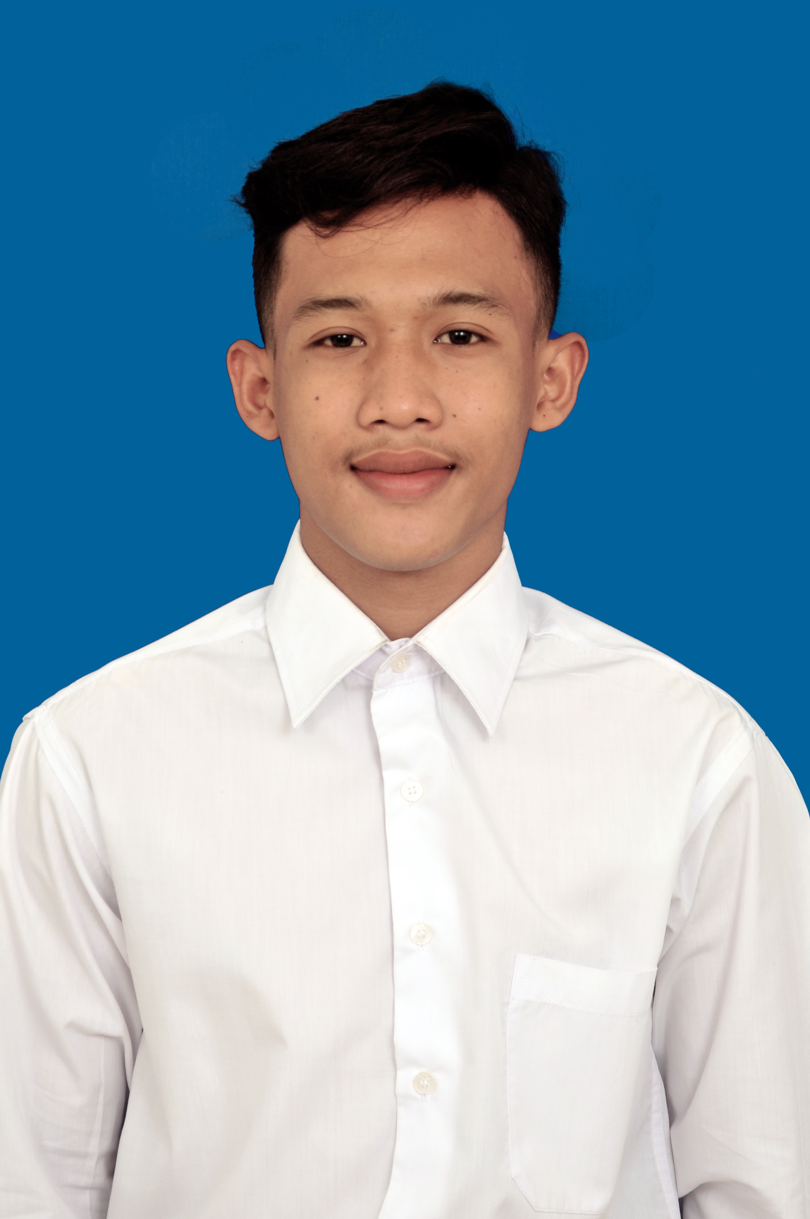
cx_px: 405
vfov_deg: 33.4
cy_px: 610
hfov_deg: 22.6
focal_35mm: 60
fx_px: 2030
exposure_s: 1/100
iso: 200
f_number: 5.6
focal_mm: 40
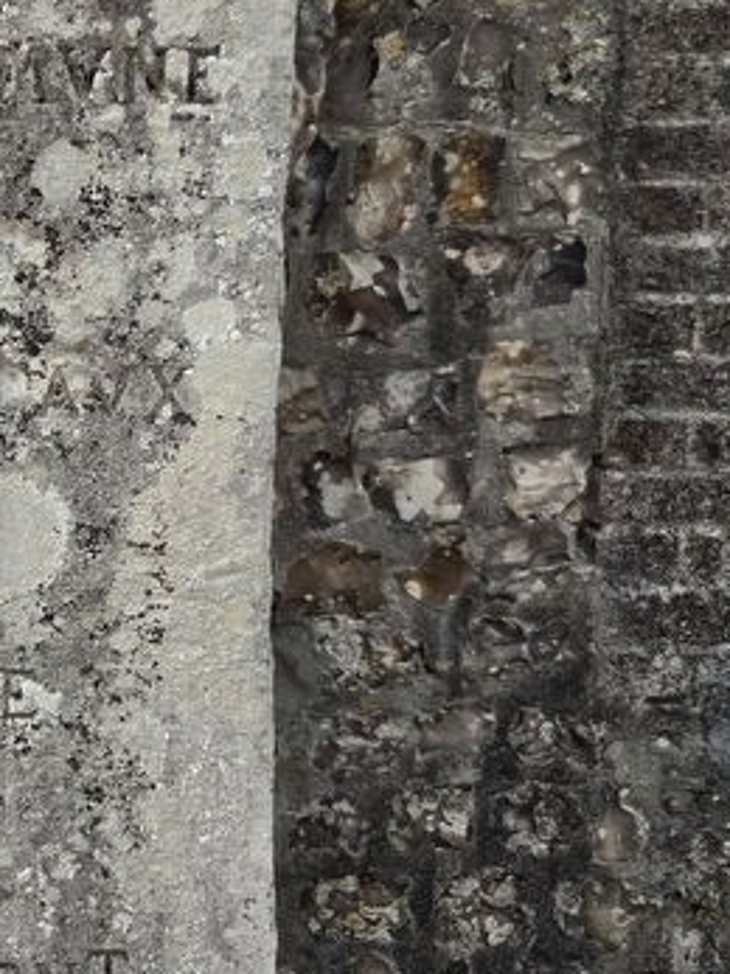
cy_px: 385
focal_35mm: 53
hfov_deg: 26.0
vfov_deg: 36.0
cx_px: -11
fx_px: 1491
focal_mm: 5.4
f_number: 1.8
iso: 80
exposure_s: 1/1636
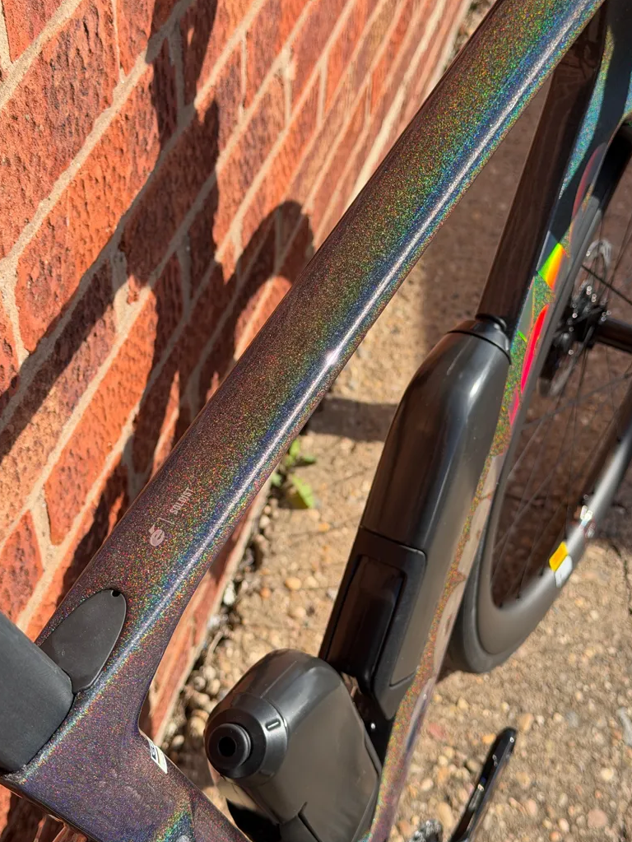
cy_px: 427
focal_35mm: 50
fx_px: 1216
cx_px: 312
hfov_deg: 29.1
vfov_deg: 38.2
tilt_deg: -49.3
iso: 64
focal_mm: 6.76
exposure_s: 1/2494
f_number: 1.78
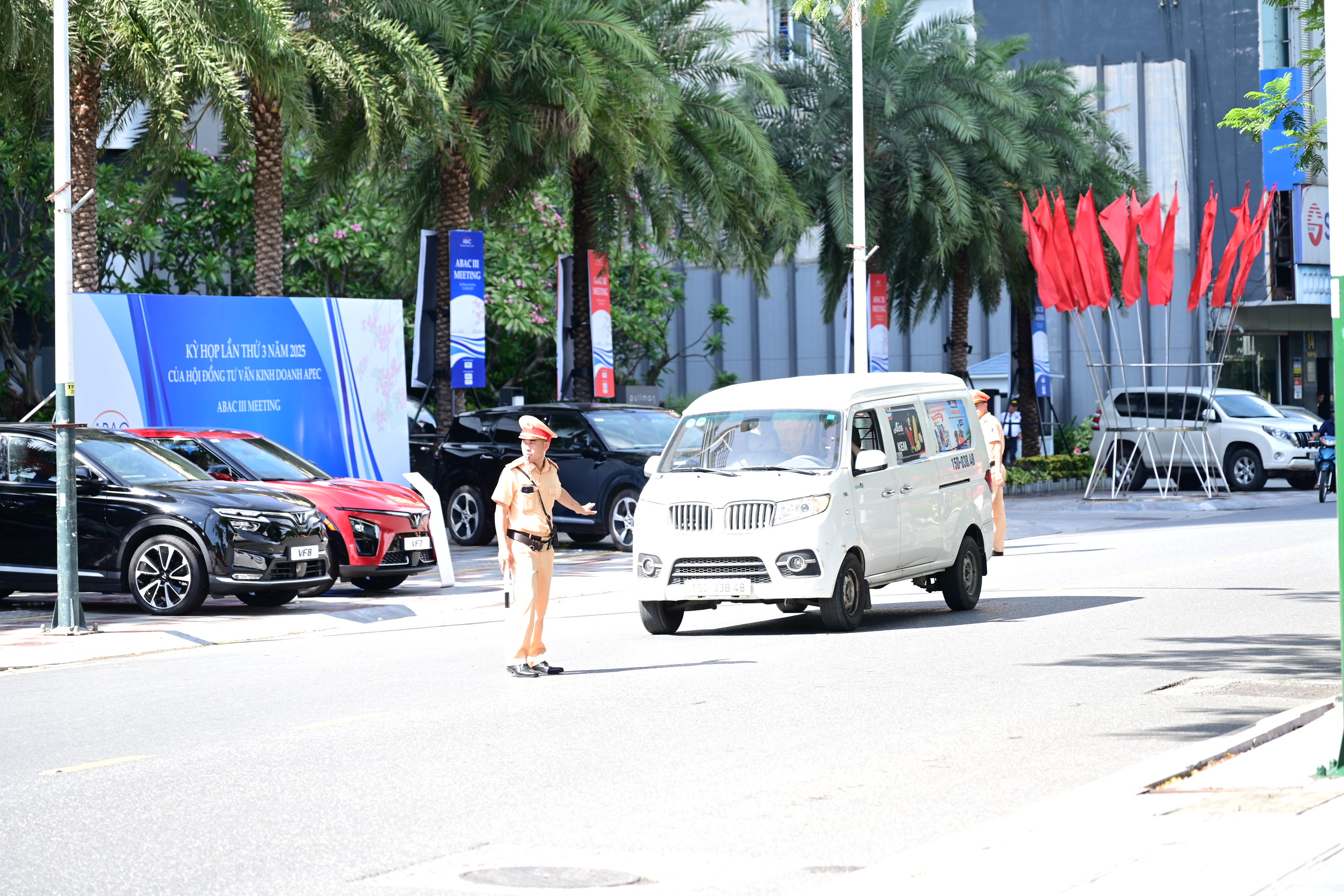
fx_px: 4106
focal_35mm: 110
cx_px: 672
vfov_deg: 12.5
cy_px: 448
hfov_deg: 18.6
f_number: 4
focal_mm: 110
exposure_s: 1/100
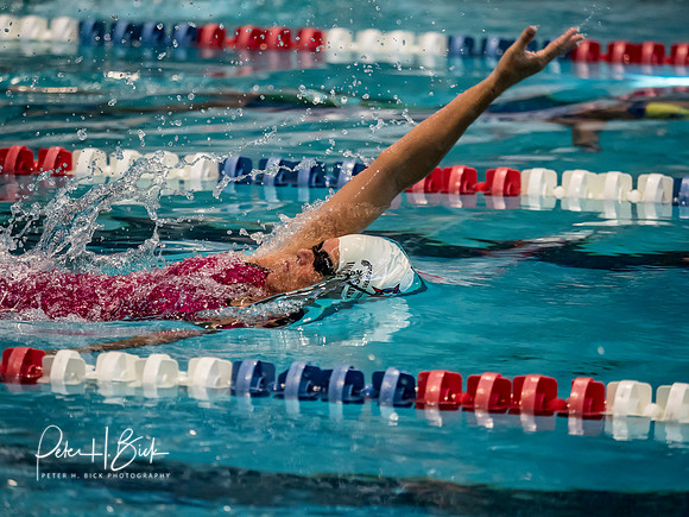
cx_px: 344
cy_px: 258
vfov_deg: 5.0
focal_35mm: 300
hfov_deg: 6.6
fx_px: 5971
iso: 2500
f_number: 2.8
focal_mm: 150
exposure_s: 1/1000
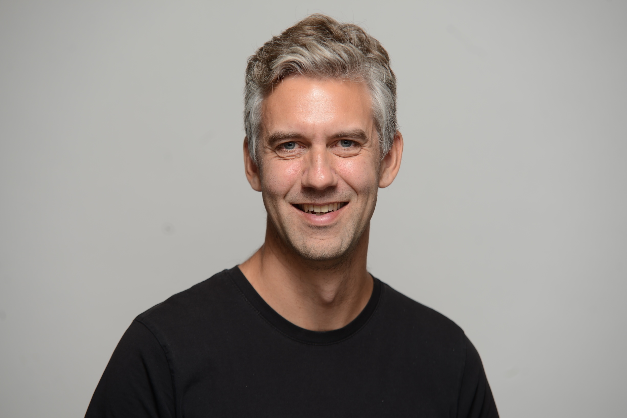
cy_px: 209
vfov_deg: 9.5
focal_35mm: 145
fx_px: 2526
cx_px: 314
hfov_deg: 14.1
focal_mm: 145
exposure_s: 1/160
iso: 125
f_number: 4.5
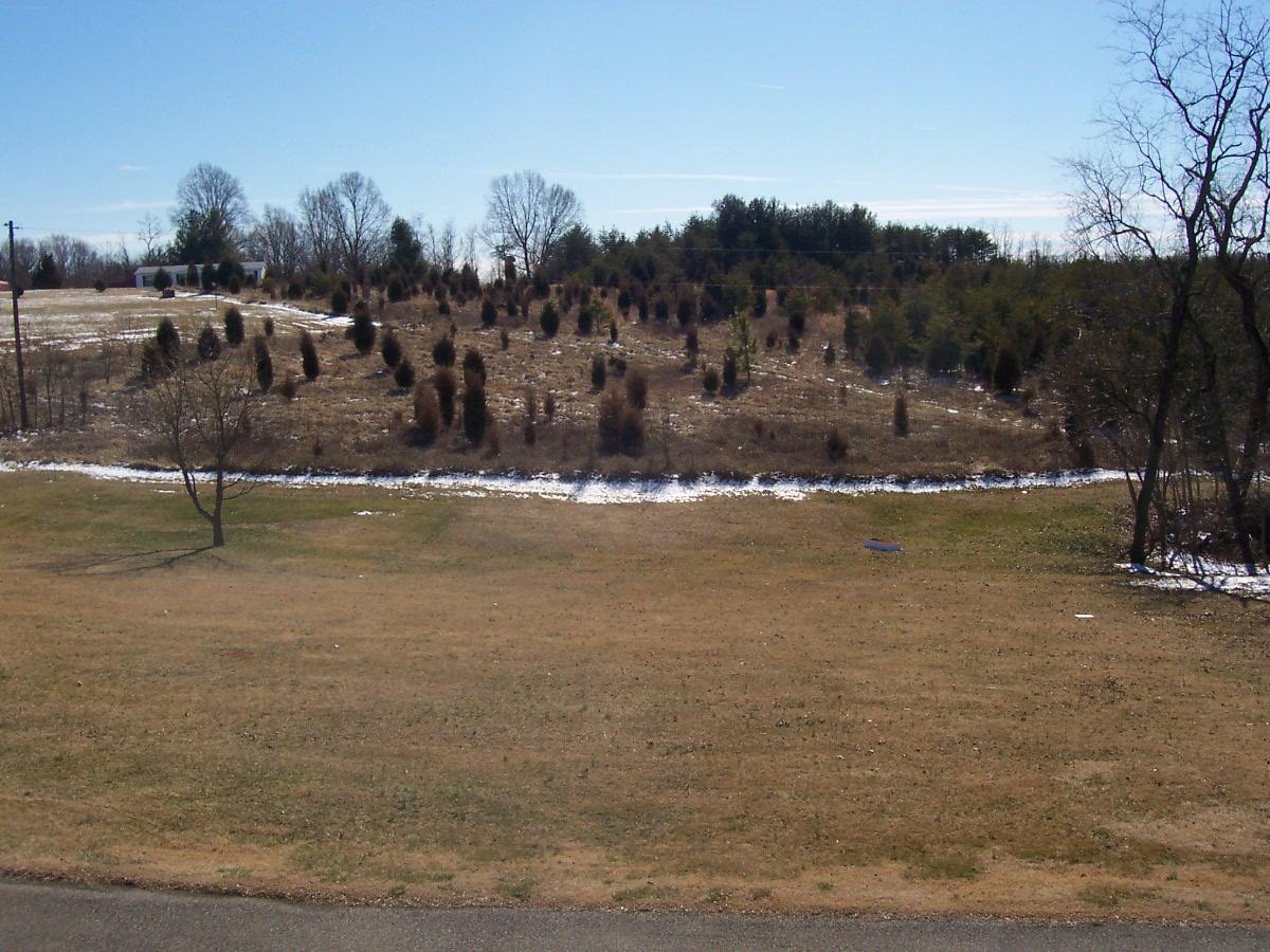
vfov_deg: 38.7
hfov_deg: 50.1
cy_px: 476
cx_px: 635
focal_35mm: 37
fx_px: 1357
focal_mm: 5.6
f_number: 5.6
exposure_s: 1/750
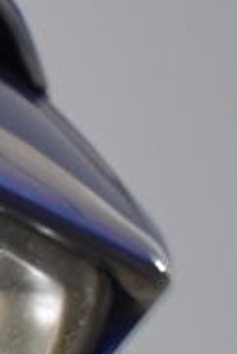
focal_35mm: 431
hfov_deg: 3.0
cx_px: -1052
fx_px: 4248
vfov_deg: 4.7
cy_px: 588
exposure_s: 1/20
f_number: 4
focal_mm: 26
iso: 400
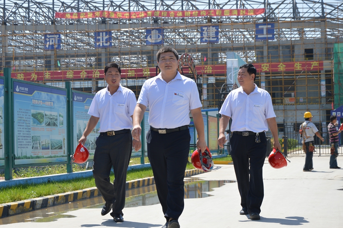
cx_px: 172
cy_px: 114
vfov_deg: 18.2
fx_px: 714
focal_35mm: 75
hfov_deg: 27.0
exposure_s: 1/200
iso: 100
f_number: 7.1
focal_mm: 50
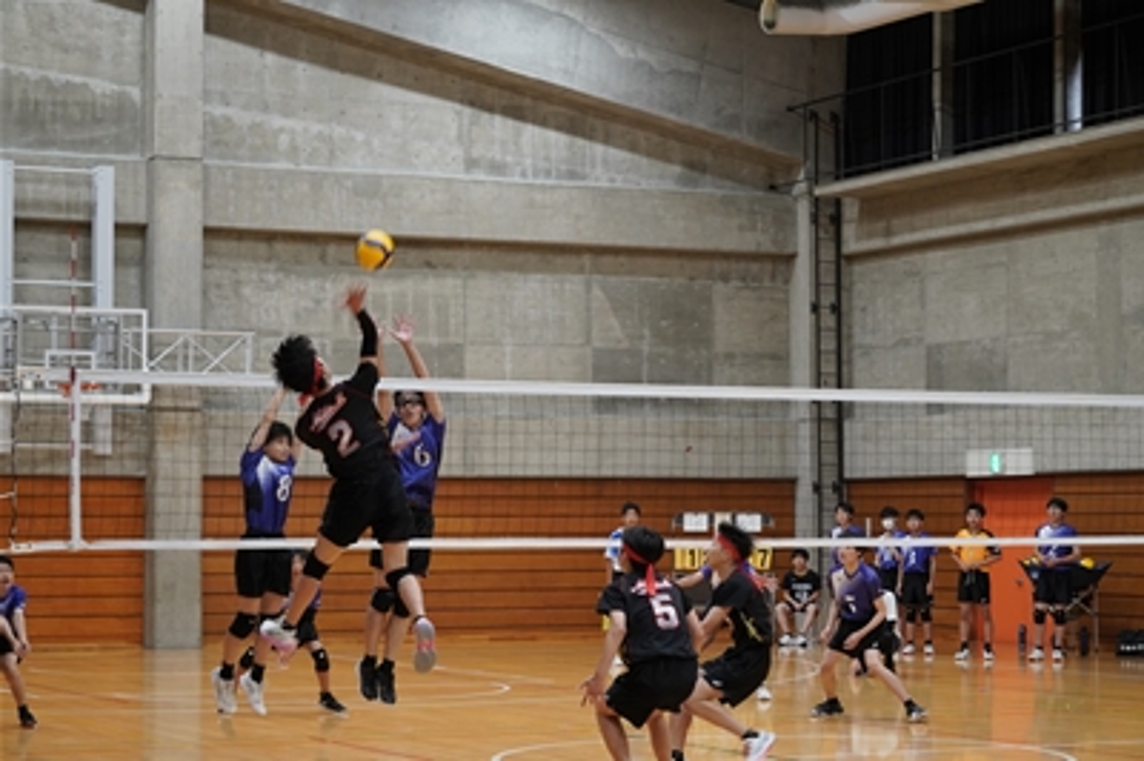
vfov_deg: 16.5
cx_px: 572
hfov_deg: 24.6
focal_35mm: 82
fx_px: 2619
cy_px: 380
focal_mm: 55
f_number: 4.5
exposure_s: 1/160
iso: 1000
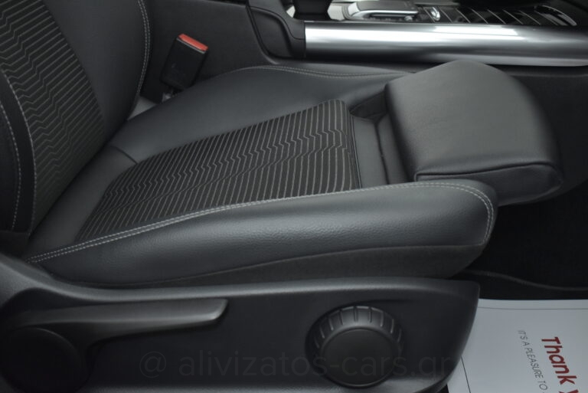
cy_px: 196
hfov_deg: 47.9
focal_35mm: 40
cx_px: 294
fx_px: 662
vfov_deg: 33.1
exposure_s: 1/100
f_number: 4
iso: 1600
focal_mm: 27
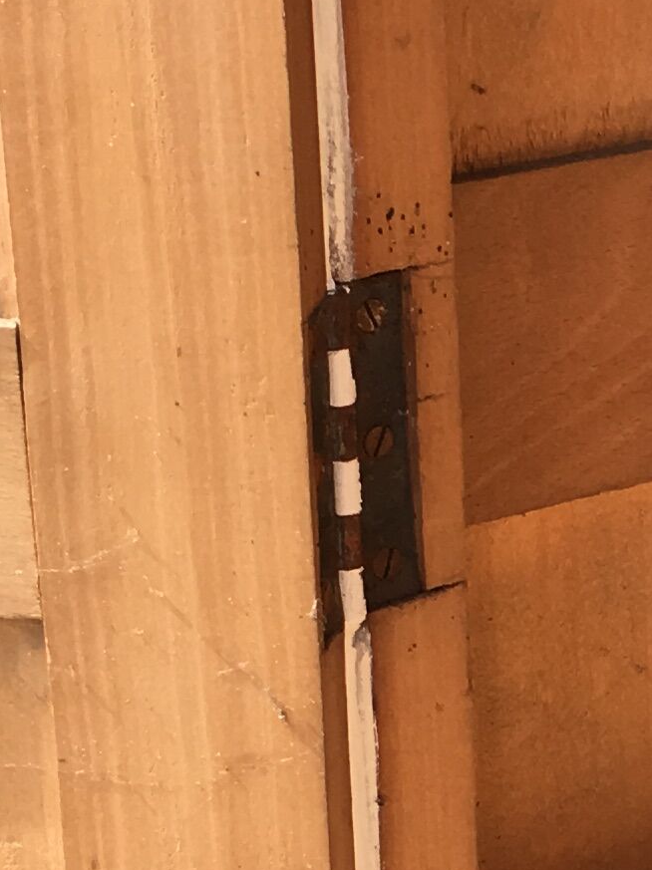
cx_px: 980
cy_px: 629
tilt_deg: -22.1
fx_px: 3368
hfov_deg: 10.7
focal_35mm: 134
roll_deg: -1.1
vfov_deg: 14.7
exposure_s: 1/382
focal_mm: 4.15
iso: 25
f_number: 2.2
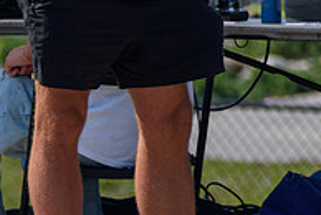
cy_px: 312
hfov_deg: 1.7
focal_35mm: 1208
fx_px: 10788
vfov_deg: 1.1
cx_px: -154
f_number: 6
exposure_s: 1/2000
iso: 220
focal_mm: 270
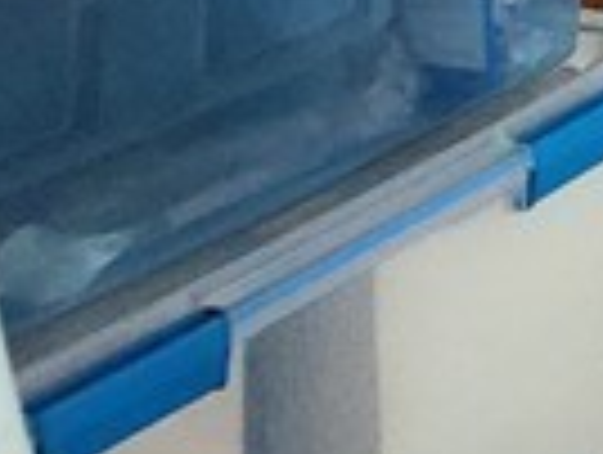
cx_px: 1989
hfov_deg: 10.3
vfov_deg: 11.7
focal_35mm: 99
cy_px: -701
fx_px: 1728
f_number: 2.2
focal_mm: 2.2
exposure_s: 1/30
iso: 500
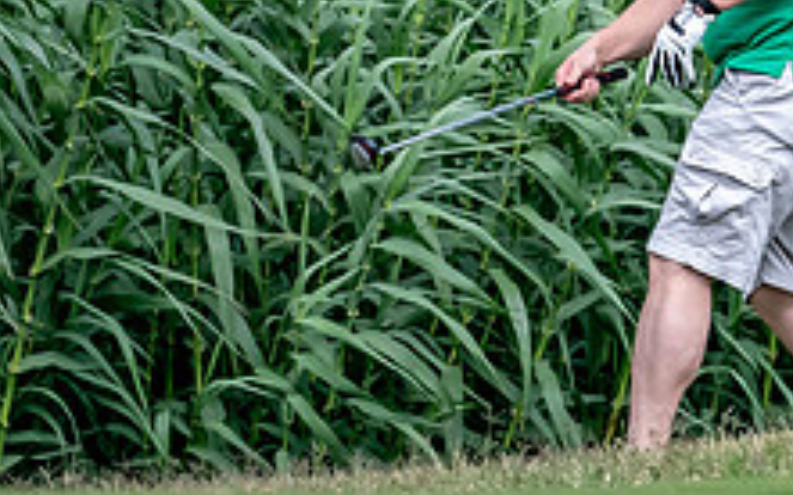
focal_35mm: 1004
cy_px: -81
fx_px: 21693
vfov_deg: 1.3
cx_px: 739
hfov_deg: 2.1
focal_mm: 250
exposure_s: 1/2000
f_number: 5.6
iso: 1250
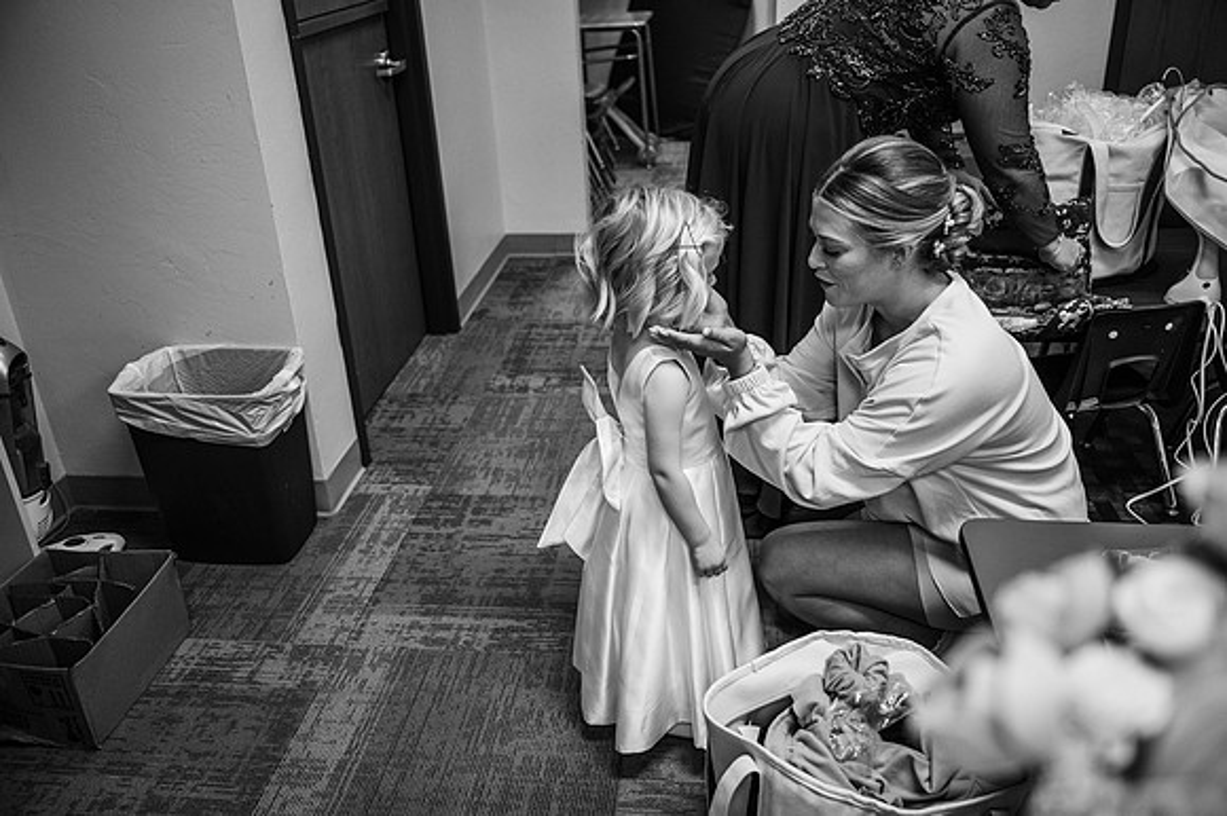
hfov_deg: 61.1
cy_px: 408
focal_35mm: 30
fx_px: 1039
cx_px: 614
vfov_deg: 42.9
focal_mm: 30.5
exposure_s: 1/320
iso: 2000
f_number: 2.8
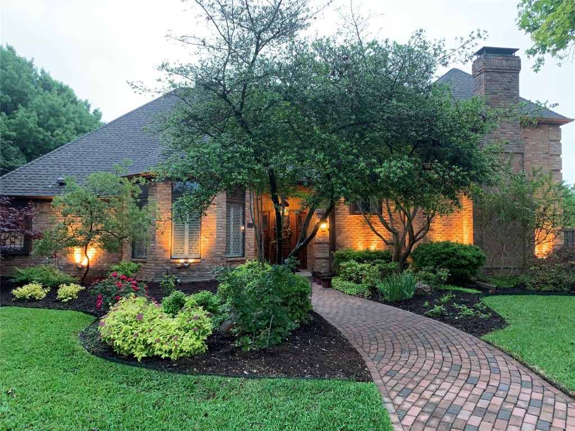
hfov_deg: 67.3
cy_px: 216
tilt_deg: +3.0
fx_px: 432
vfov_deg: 53.1
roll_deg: +0.0
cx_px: 288
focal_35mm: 26
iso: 250
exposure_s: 1/60
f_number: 1.8
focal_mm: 4.25
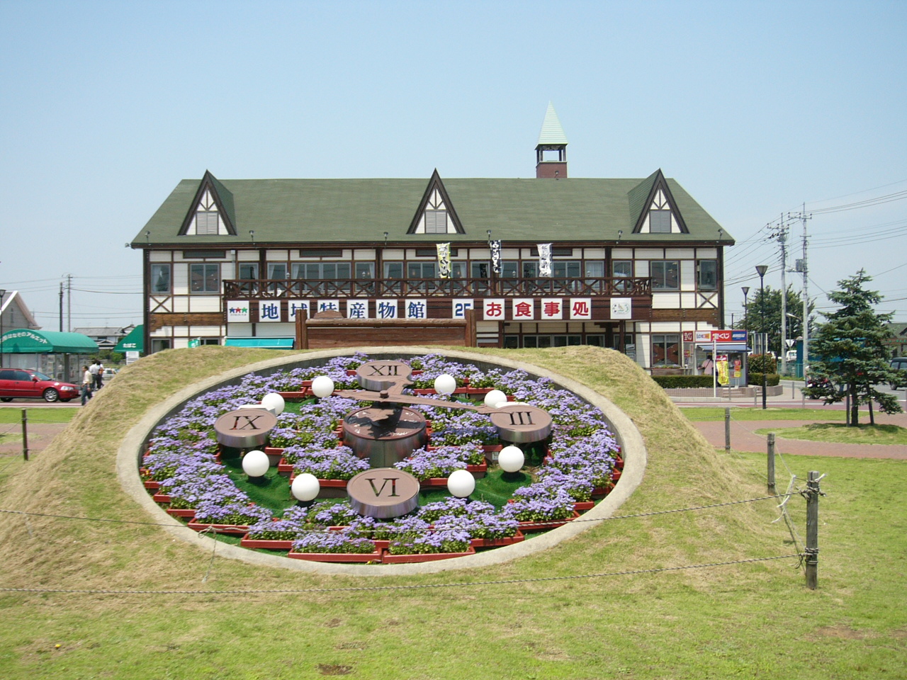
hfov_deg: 52.6
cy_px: 340
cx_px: 454
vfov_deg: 40.7
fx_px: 917
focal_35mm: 35
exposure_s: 1/125
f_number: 8
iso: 50
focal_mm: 5.8
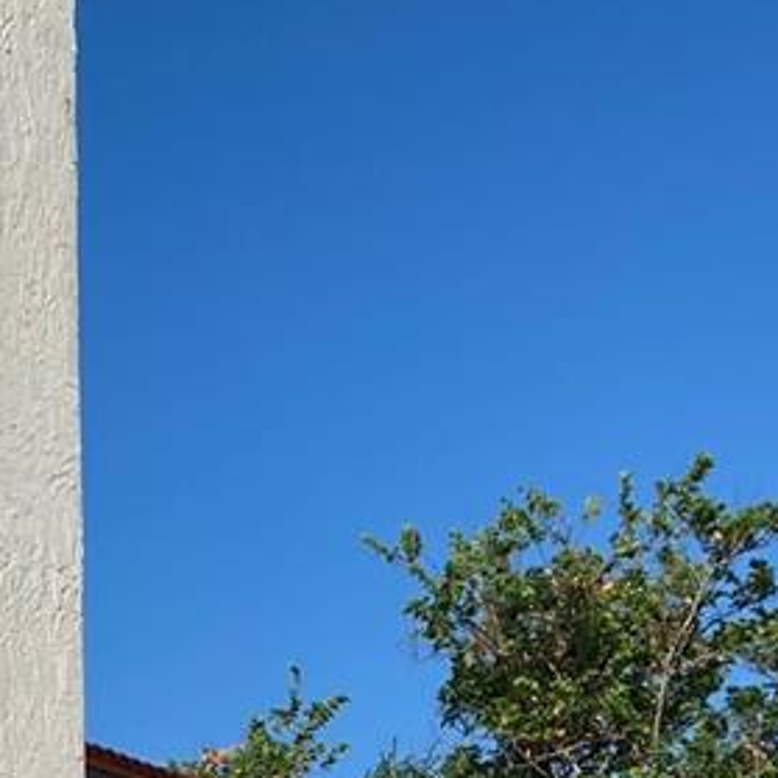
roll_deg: +0.2
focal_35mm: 99
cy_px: 1433
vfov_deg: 15.1
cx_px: 67
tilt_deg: -0.4
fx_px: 2517
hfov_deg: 17.3
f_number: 1.8
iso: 32
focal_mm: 4.25
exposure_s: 1/5236
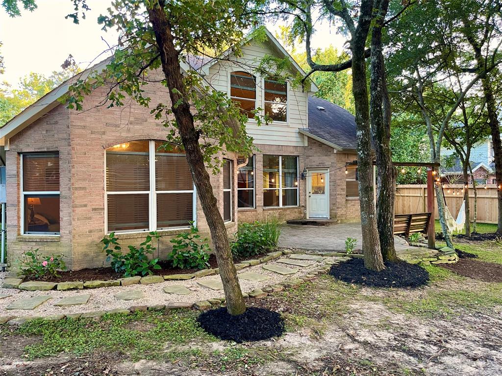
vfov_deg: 53.0
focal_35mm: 26
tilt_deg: -0.8
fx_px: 377
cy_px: 188
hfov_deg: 67.3
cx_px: 251
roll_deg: +1.0
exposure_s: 1/60
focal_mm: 5.1
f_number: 1.6
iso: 160
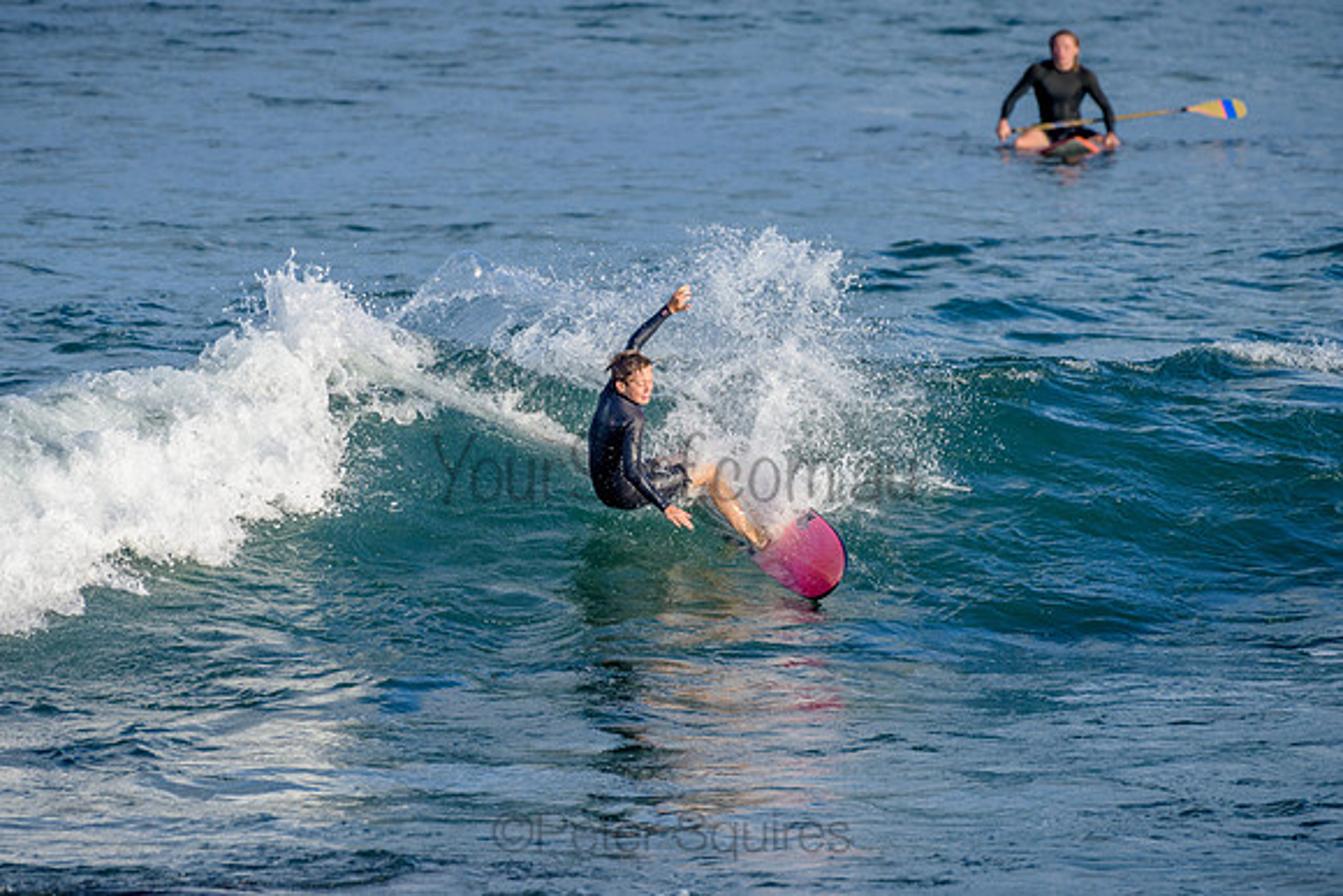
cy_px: 448
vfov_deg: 2.2
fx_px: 22837
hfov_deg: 3.4
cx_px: 672
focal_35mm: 612
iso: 250
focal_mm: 500
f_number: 5.6
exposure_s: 1/1250
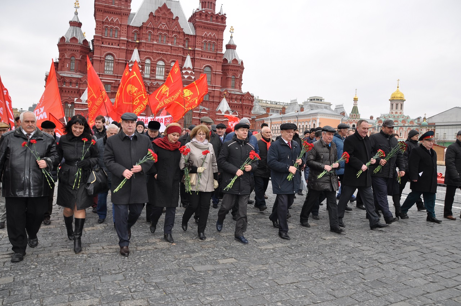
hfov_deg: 67.4
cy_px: 153
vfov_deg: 47.8
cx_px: 230
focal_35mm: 27
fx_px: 345
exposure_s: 1/200
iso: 200
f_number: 6.3
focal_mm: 18
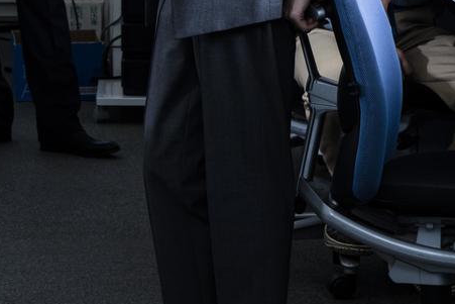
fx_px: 2579
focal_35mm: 204
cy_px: -74
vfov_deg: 6.7
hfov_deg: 10.0
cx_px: -68
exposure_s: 1/125
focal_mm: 46
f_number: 9
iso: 400
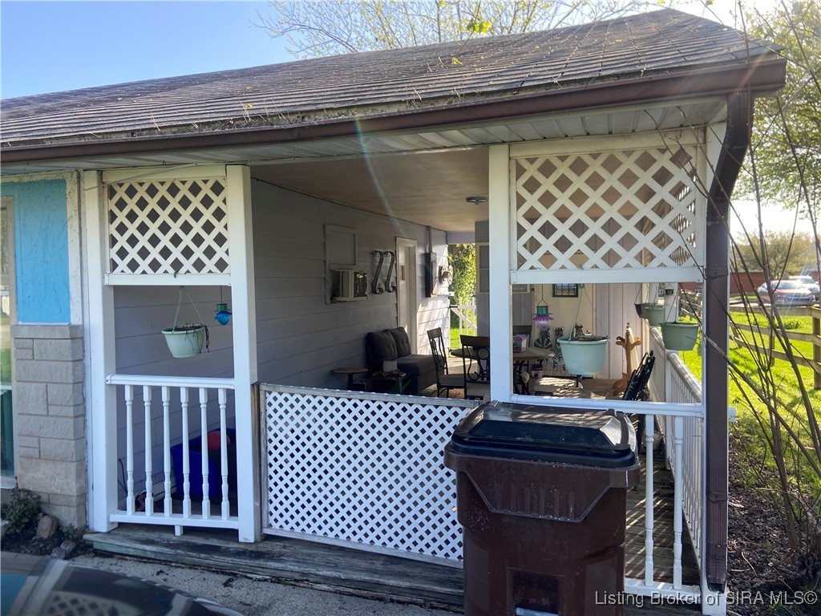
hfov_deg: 67.3
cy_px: 308
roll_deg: +0.7
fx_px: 617
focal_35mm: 26
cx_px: 410
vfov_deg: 53.1
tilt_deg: -3.7
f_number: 1.8
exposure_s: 1/361
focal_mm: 4.25
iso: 32
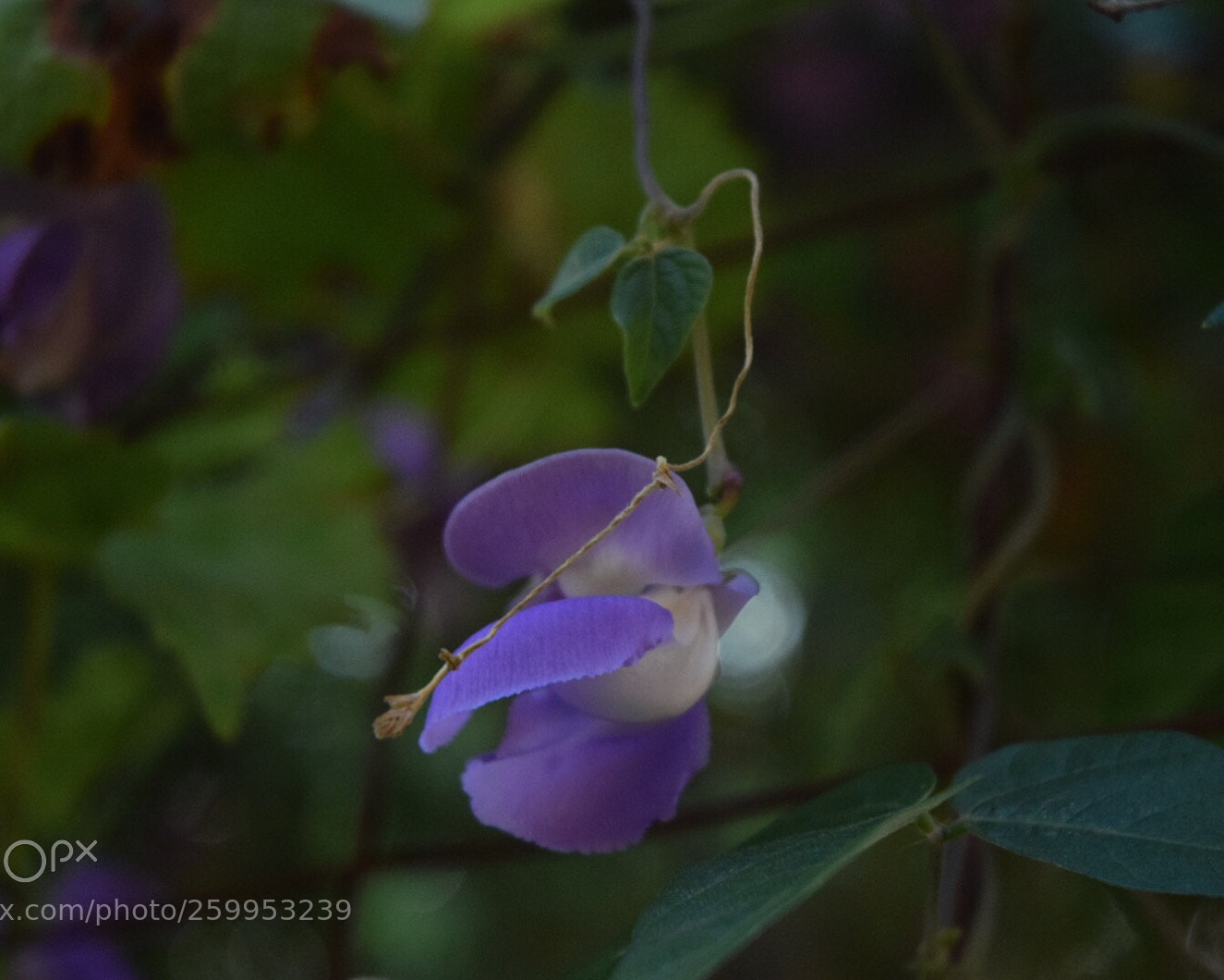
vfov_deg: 13.0
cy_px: 490
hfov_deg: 16.2
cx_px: 607
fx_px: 4311
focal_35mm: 119
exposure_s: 1/320
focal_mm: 70
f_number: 4.5
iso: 1600
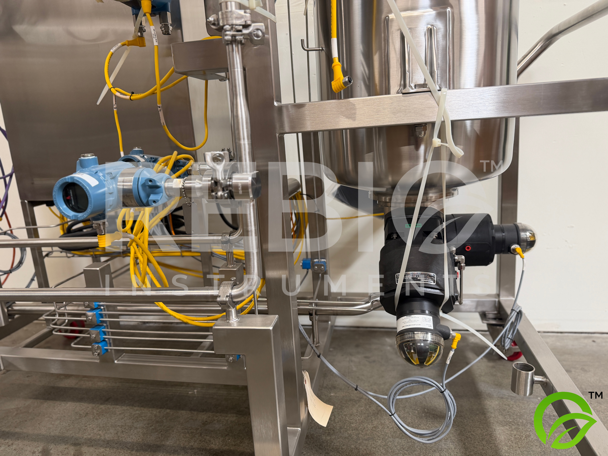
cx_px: 304
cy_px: 228
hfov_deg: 71.6
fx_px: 422
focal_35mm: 24
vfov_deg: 56.8
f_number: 1.78
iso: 160
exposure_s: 1/60
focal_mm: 6.76
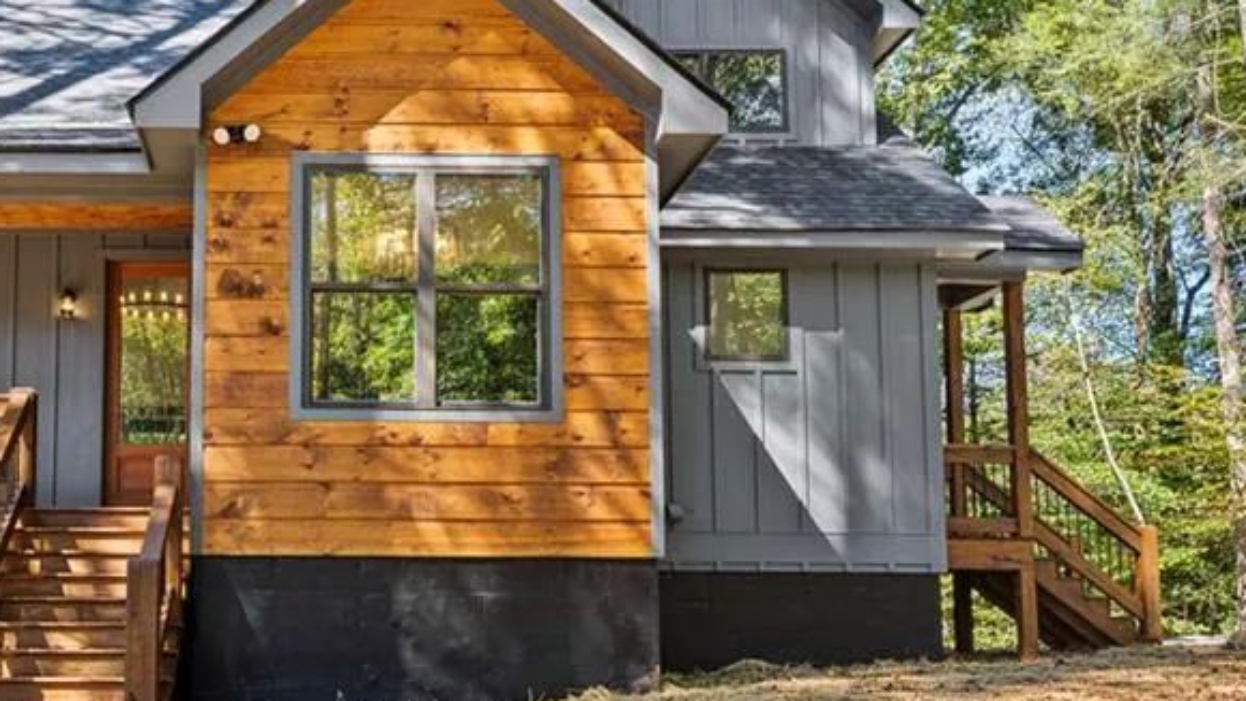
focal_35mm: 37
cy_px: 262
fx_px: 1222
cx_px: 367
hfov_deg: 52.4
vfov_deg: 31.8
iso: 320
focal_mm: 20
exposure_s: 1/750
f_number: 11
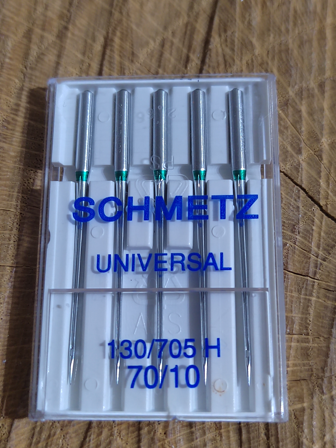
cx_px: 168
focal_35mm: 46
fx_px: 595
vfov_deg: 41.2
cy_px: 224
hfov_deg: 31.5
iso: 2803
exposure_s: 1/50
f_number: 1.9
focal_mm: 5.52
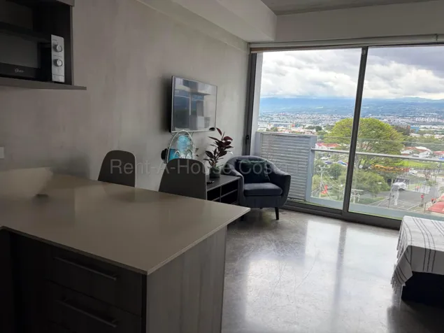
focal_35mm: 26
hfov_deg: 67.3
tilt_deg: -8.6
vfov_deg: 53.0
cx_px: 222
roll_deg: -1.8
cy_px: 166
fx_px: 333
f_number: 1.6
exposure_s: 1/122
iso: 64
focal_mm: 5.96
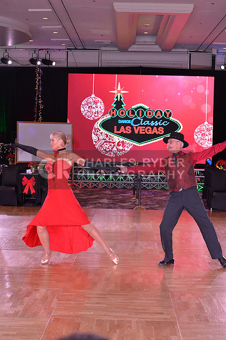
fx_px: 661
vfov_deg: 28.9
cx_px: 113
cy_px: 170
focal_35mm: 70
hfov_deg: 19.4
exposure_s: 1/250
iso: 2000
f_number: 6.3
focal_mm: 70
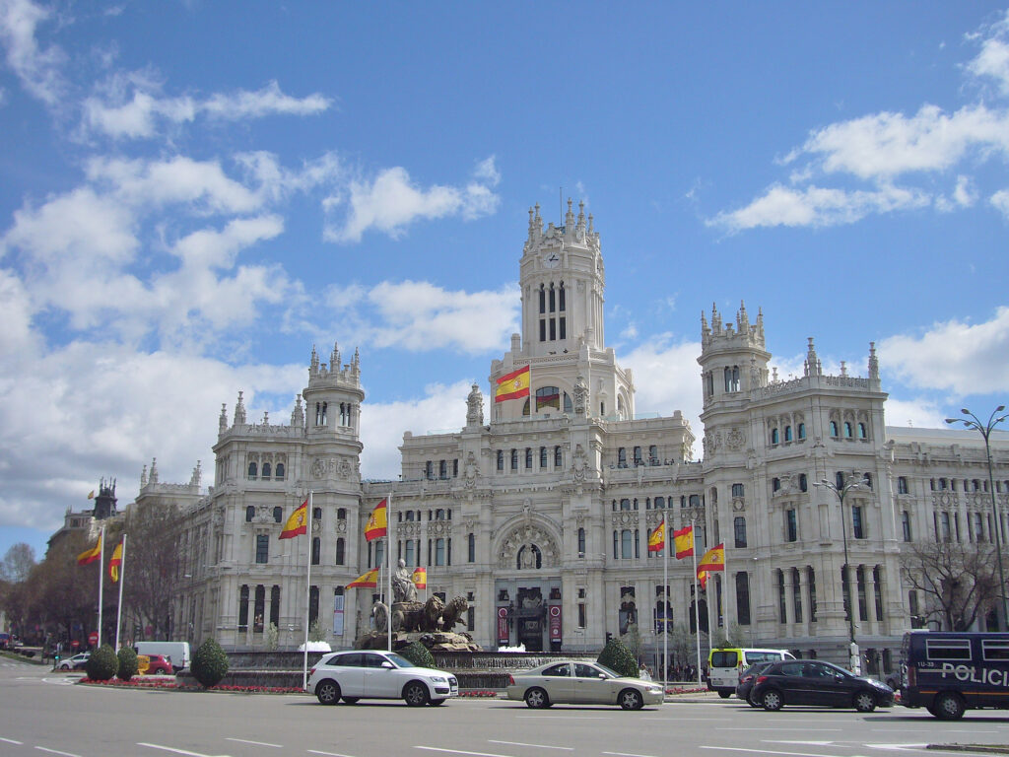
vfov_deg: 38.7
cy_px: 378
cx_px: 504
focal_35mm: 37
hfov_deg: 50.1
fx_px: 1078
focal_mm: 6.1
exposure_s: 1/500
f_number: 6.3
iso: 80
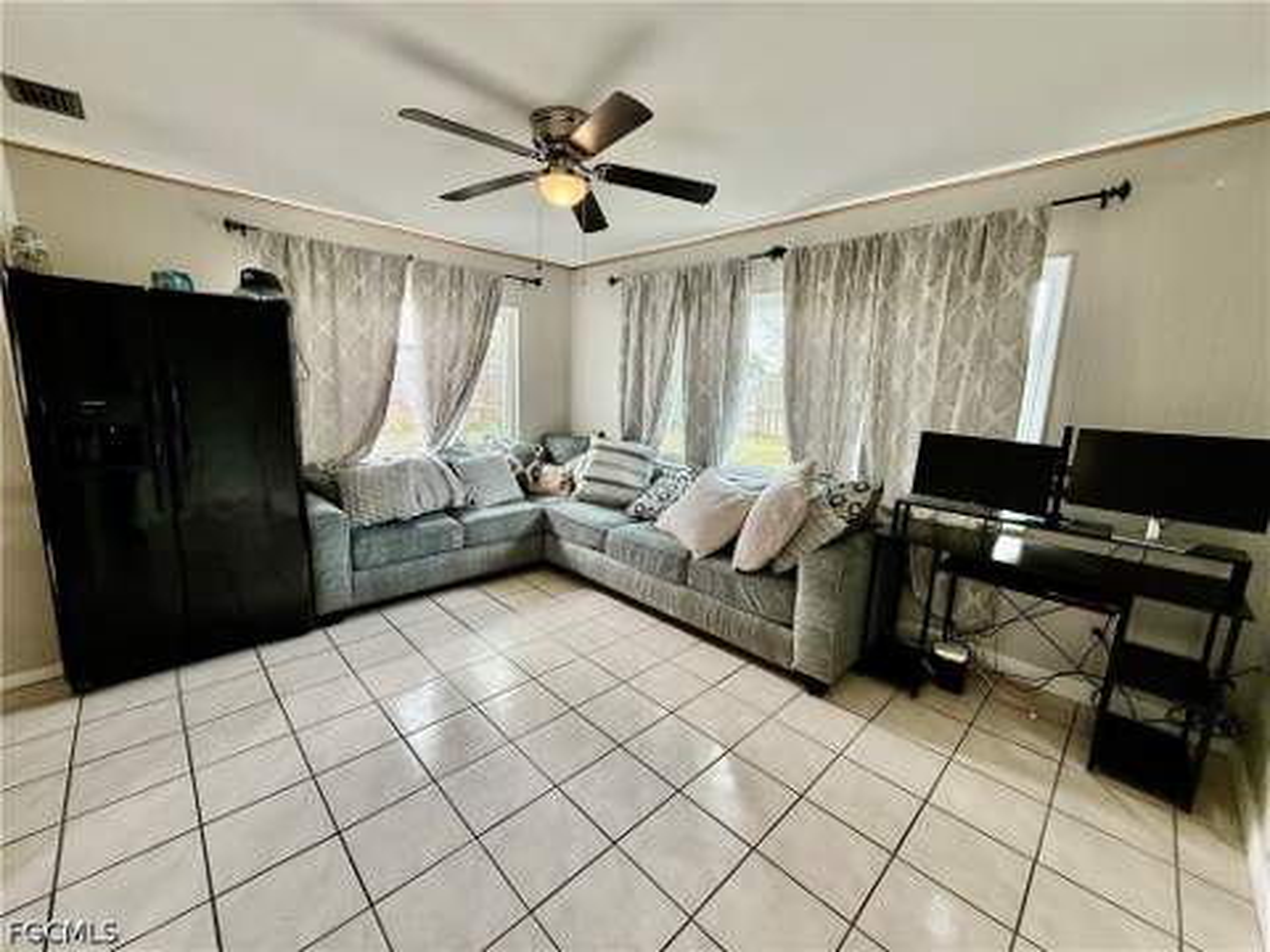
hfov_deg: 102.1
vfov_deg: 85.7
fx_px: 514
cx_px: 635
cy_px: 476
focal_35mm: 14
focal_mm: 2.22
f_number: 2.2
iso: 125
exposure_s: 1/120
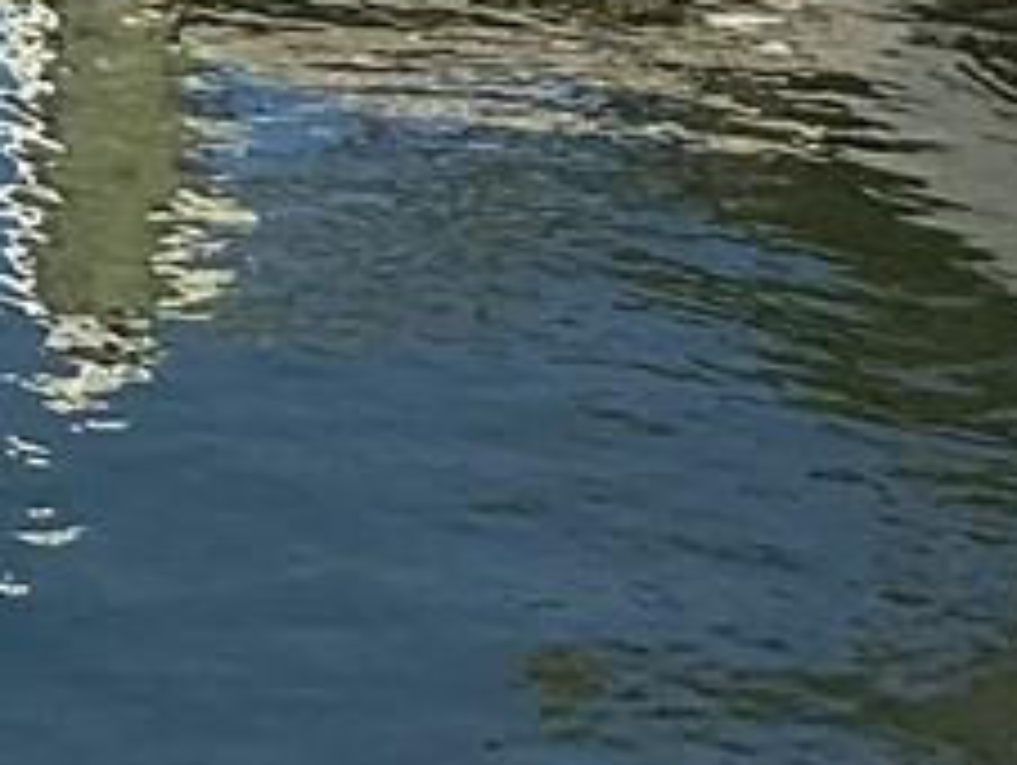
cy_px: -896
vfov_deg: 6.5
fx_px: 6441
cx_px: -1188
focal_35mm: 219
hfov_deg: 8.4
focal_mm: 3.3
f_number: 2.4
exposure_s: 1/1404
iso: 25
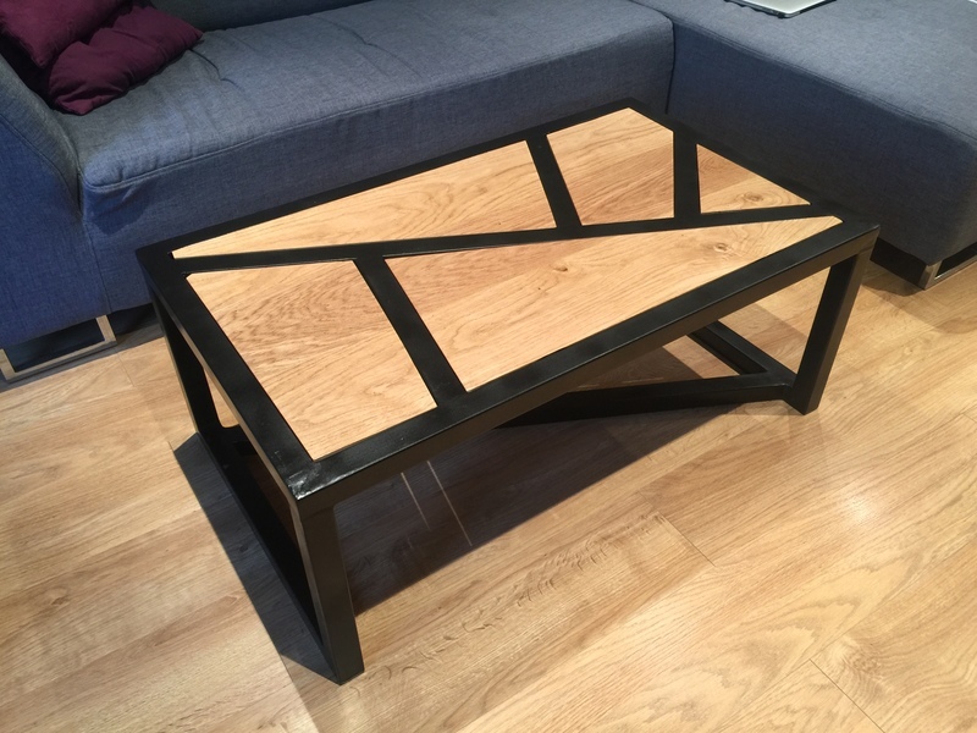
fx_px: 818
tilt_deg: -40.7
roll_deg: +1.1
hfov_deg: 61.7
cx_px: 488
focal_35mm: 29
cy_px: 366
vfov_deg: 48.2
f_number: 2.2
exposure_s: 1/17
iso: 64
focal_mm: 4.15
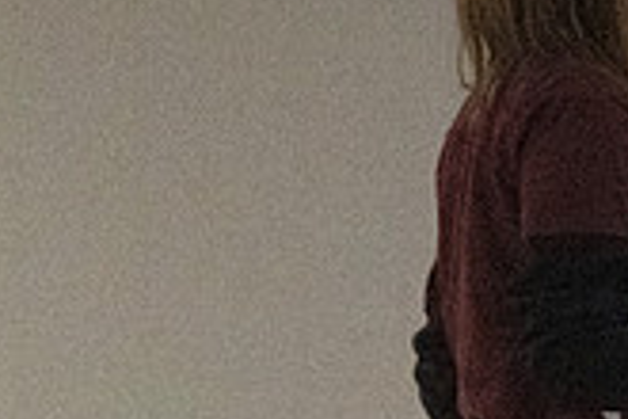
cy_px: 126
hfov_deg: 2.4
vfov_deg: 1.6
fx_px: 15141
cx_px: 1020
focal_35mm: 868
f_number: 4
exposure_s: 1/1250
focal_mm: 165
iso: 10000
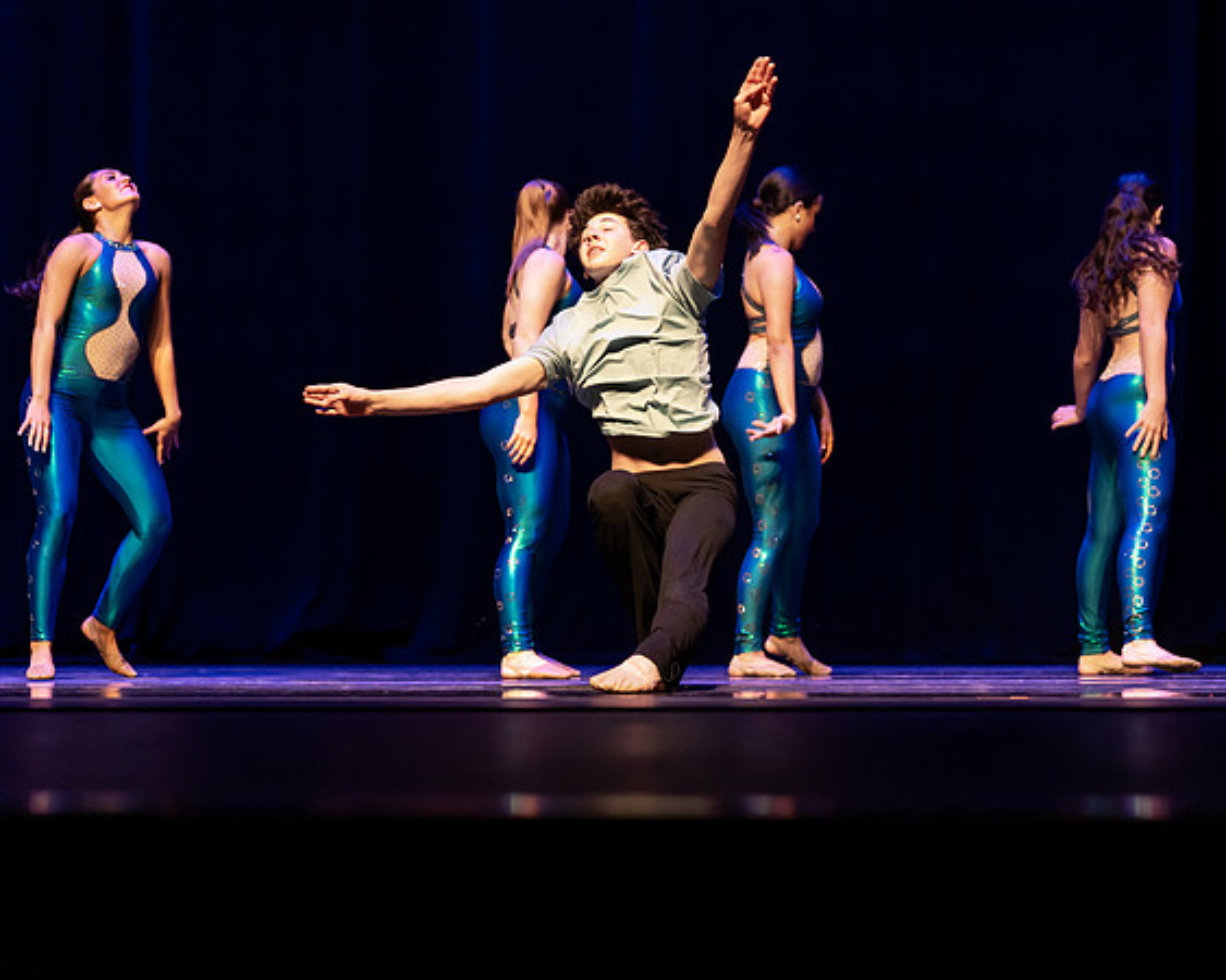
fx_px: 4457
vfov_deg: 12.5
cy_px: 475
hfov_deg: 15.7
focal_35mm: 123
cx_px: 721
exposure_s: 1/640
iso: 3200
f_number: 2.8
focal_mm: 102
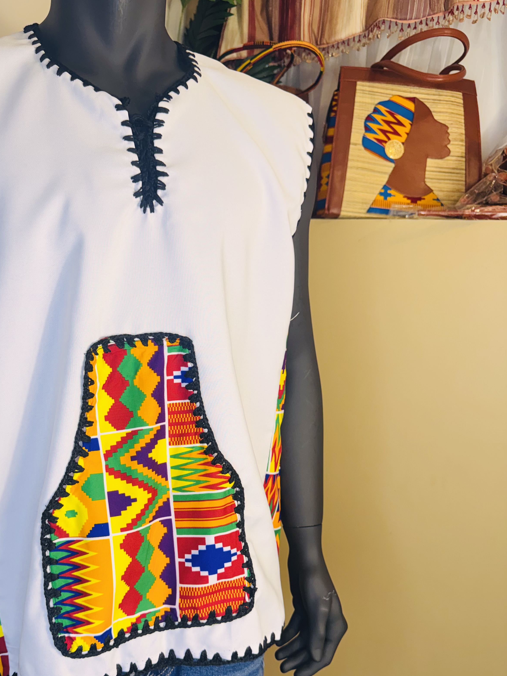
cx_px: 180
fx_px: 605
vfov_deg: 58.0
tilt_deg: -9.6
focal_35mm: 31
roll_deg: -3.5
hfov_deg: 44.9
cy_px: 398
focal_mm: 6.76
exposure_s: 1/120
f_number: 1.78
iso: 64
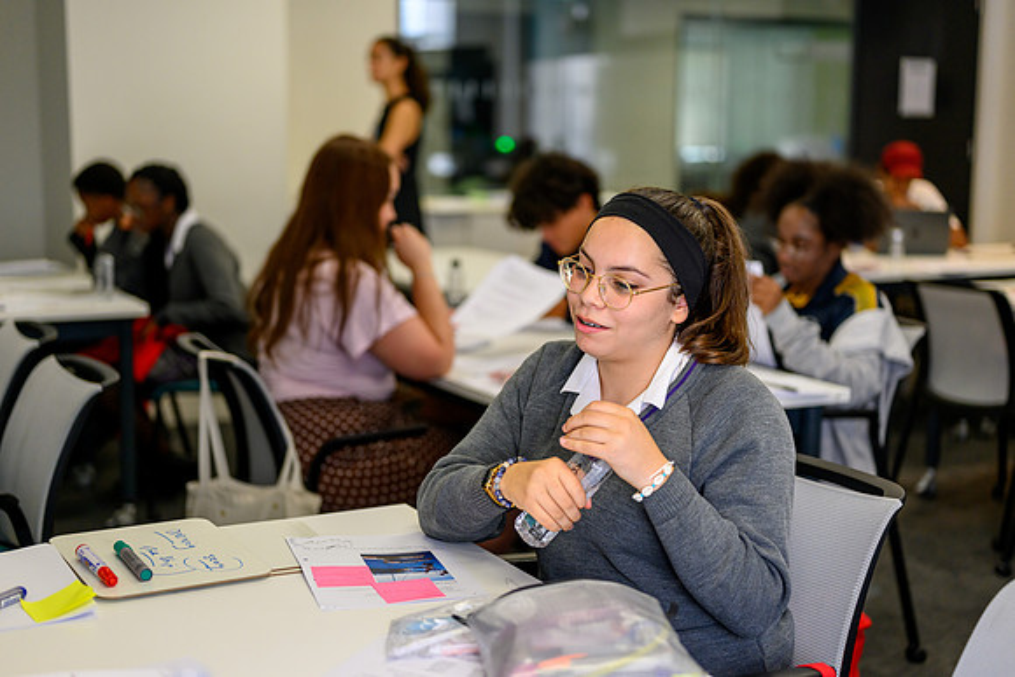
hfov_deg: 39.6
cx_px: 508
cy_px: 338
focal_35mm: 50
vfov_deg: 27.0
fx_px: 1411
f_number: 1.8
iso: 720
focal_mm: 50
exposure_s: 1/640
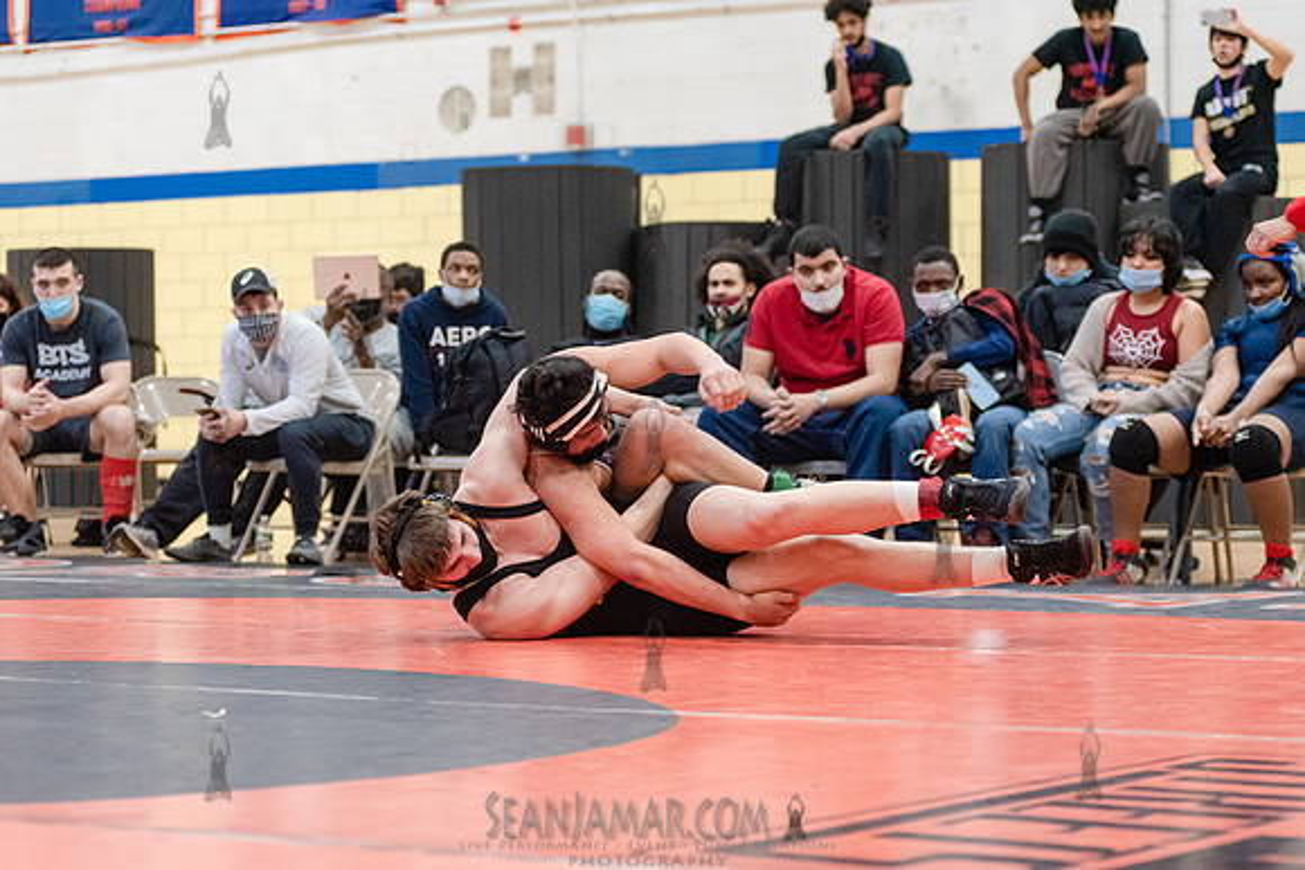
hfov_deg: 21.2
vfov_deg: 14.3
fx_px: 3479
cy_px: 435
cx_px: 652
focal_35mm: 96
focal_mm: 80
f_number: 3.5
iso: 4000
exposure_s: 1/320
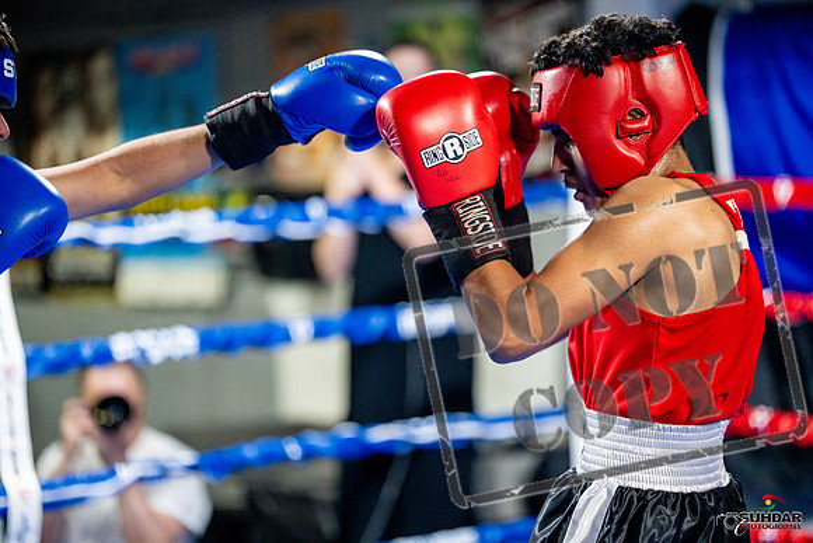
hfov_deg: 16.0
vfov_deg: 10.7
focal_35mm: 128
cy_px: 272
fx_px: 2891
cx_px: 406
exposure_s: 1/1000
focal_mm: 128
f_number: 2
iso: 4000
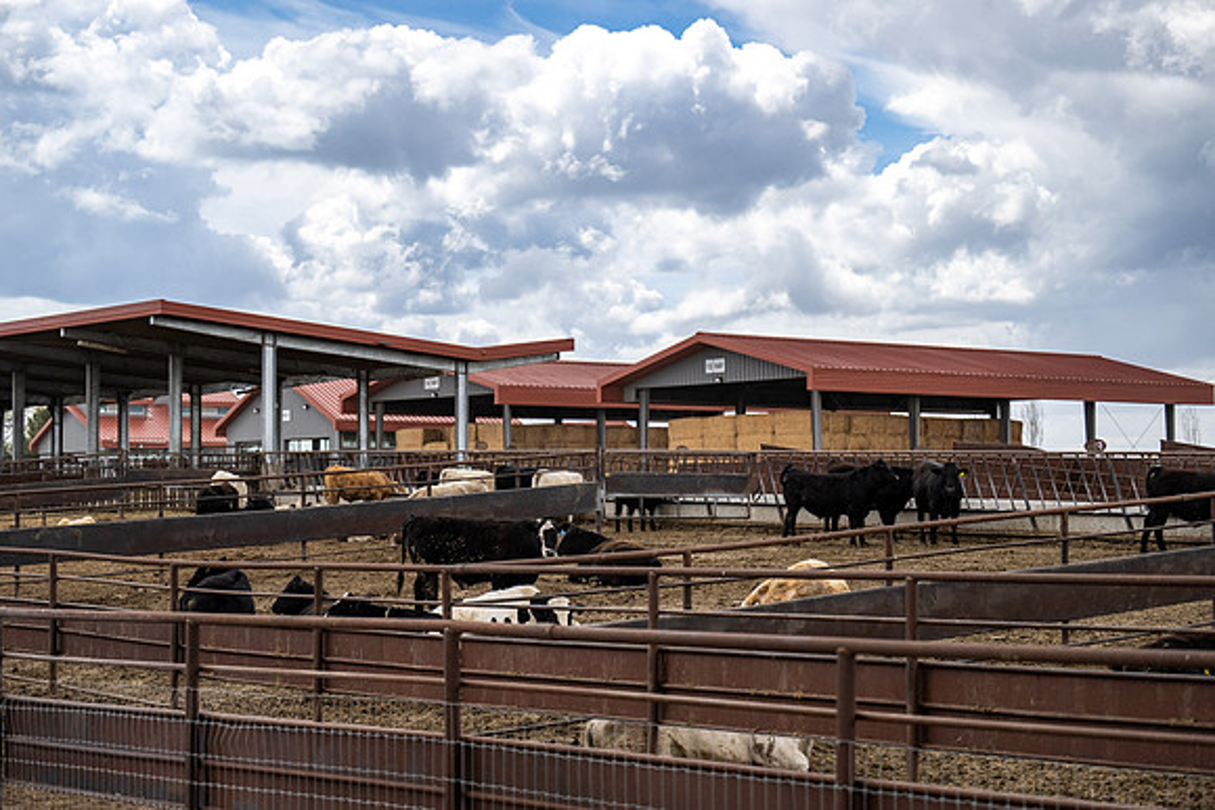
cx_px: 608
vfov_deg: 19.5
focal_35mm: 70
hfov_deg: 28.8
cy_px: 405
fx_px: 2363
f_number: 2.8
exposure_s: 1/10000
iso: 500
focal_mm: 70
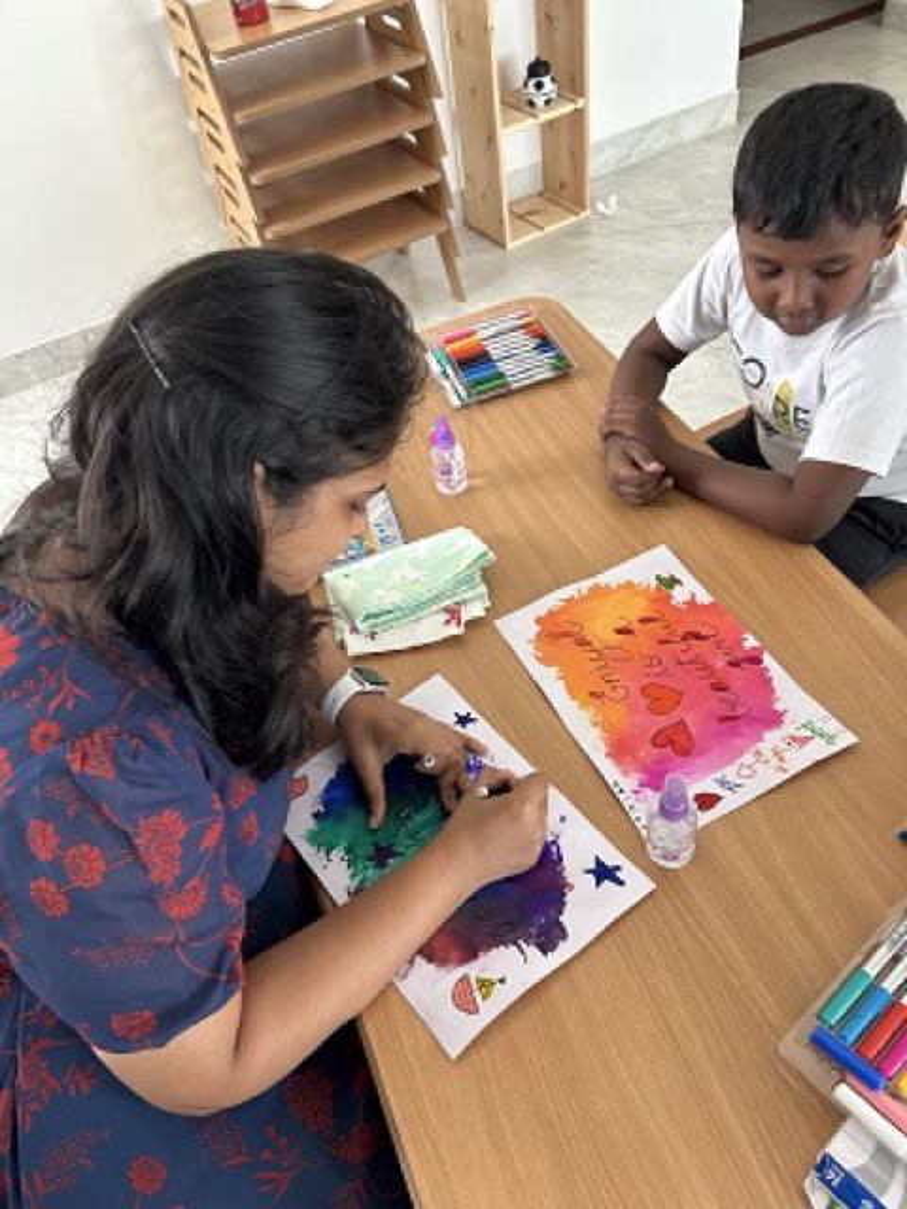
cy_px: 604
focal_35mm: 26
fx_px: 908
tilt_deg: -46.6
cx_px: 454
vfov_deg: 67.3
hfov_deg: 53.1
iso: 125
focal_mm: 5.7
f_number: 1.5
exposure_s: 1/60
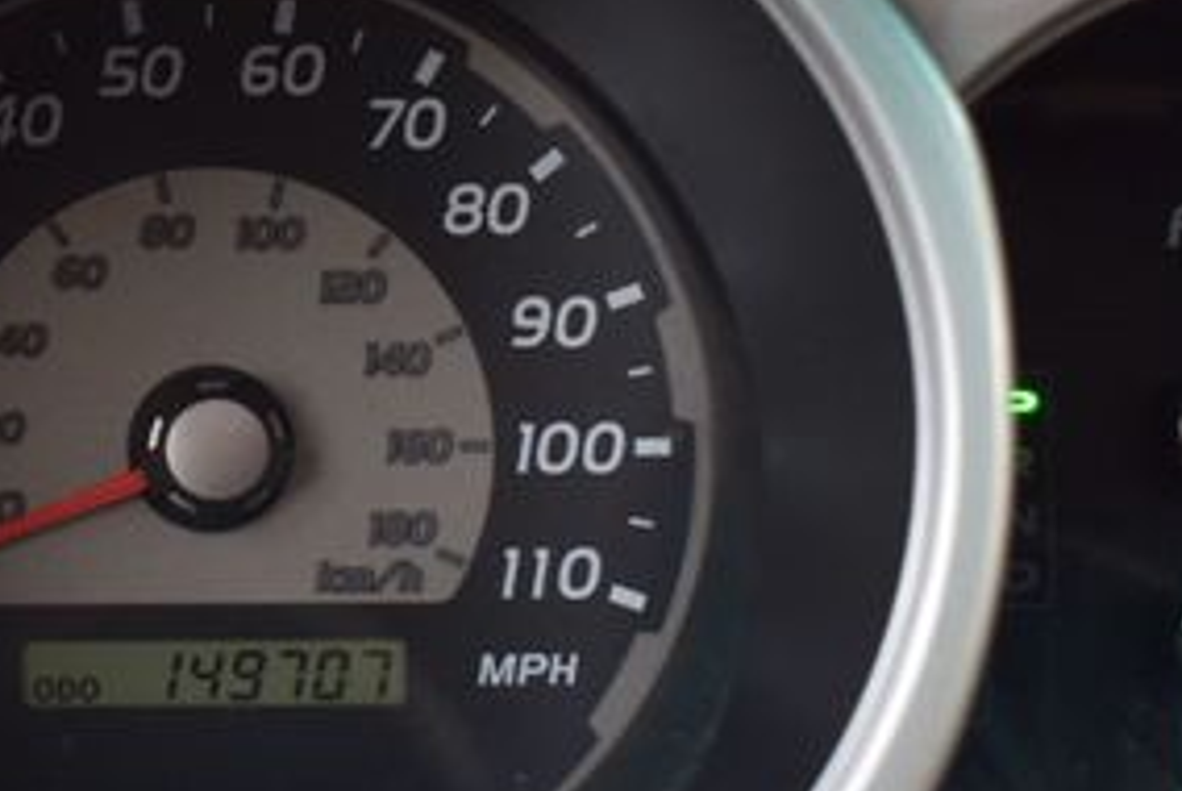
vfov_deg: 12.7
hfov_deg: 18.5
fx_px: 3550
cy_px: 391
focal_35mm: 108
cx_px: 29
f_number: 6.3
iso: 450
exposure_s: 1/15
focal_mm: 32
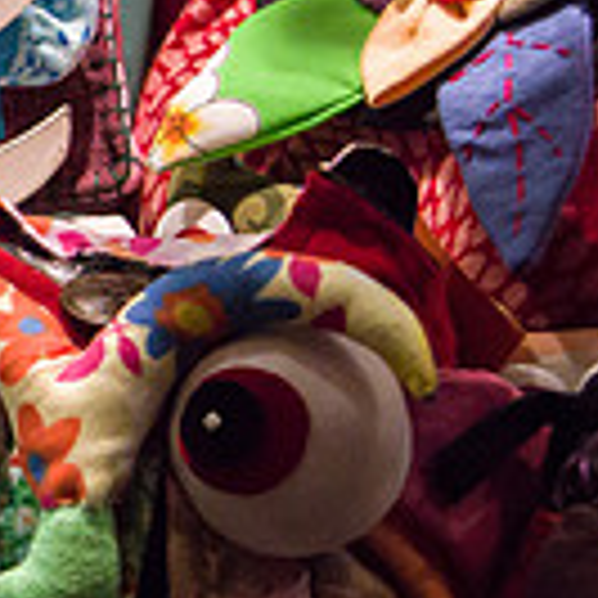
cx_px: -544
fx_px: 3772
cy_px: 252
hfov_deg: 8.6
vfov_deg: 9.1
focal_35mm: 193
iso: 5000
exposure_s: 1/160
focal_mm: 35
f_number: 4.5
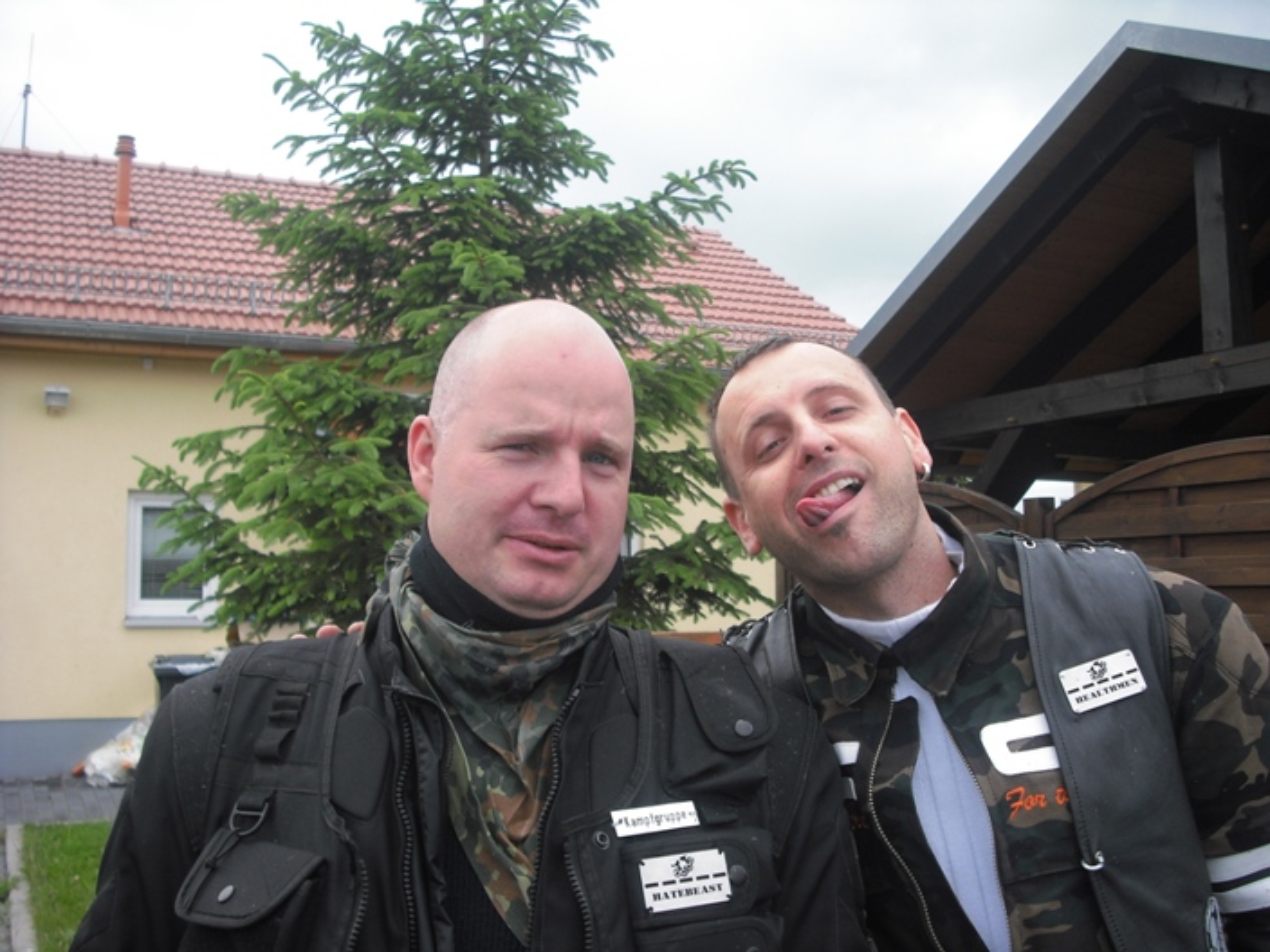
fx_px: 1394
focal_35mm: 38
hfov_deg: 49.0
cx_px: 635
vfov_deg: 37.7
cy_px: 476
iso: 64
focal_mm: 6.2
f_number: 5.6
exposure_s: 1/100
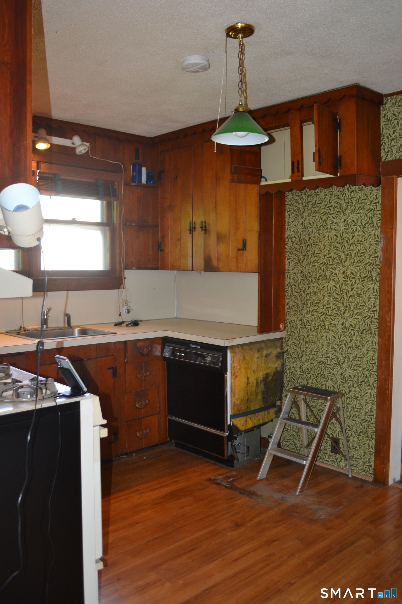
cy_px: 302
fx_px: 553
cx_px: 201
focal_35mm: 33
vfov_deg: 57.2
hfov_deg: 40.0
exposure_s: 1/60
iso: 400
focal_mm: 22
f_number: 4
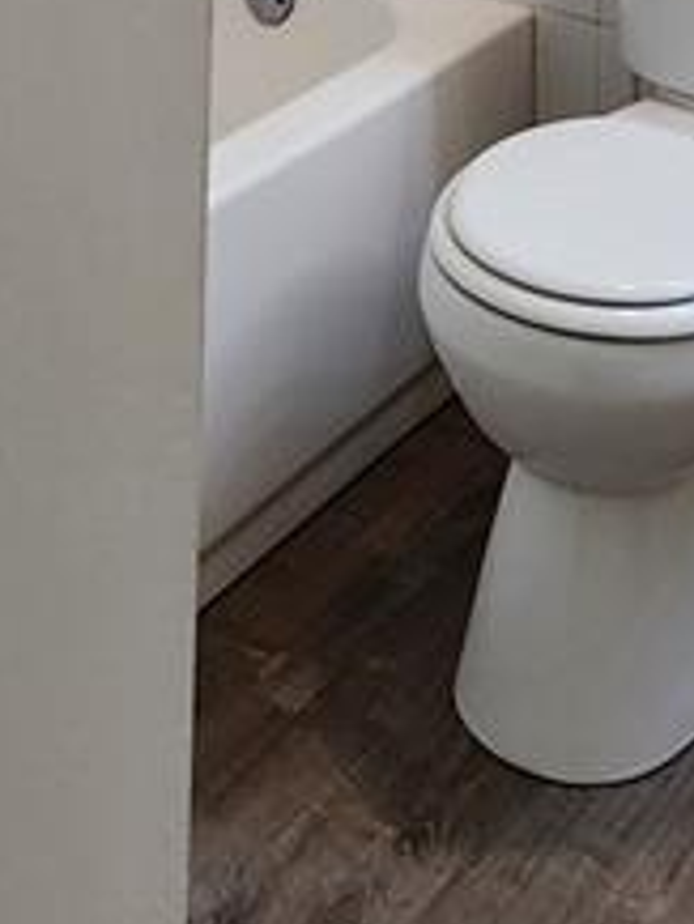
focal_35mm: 72
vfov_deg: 20.1
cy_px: -711
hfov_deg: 20.4
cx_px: 404
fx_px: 1923
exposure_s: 1/60
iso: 64
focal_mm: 2.2
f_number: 2.2
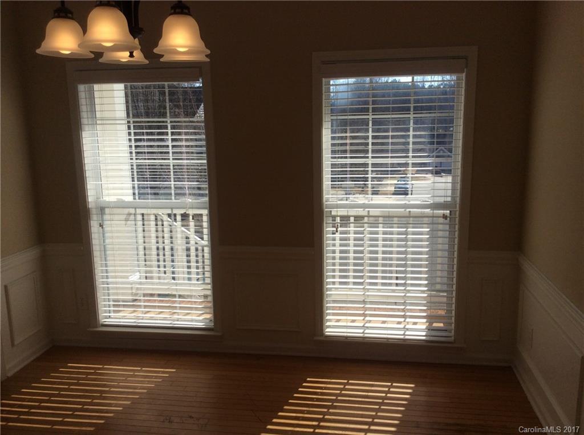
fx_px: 539
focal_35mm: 32
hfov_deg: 56.9
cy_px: 218
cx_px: 292
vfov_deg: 44.0
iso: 32
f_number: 2.4
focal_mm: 3.3
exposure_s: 1/986
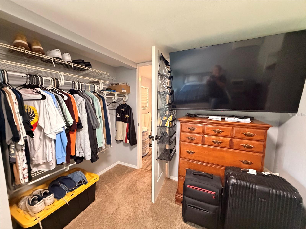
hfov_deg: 102.1
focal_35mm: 14
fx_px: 124
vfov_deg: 85.7
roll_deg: -0.4
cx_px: 153
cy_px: 114
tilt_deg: -5.4
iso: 1000
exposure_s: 1/60
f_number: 2.2
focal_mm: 2.22
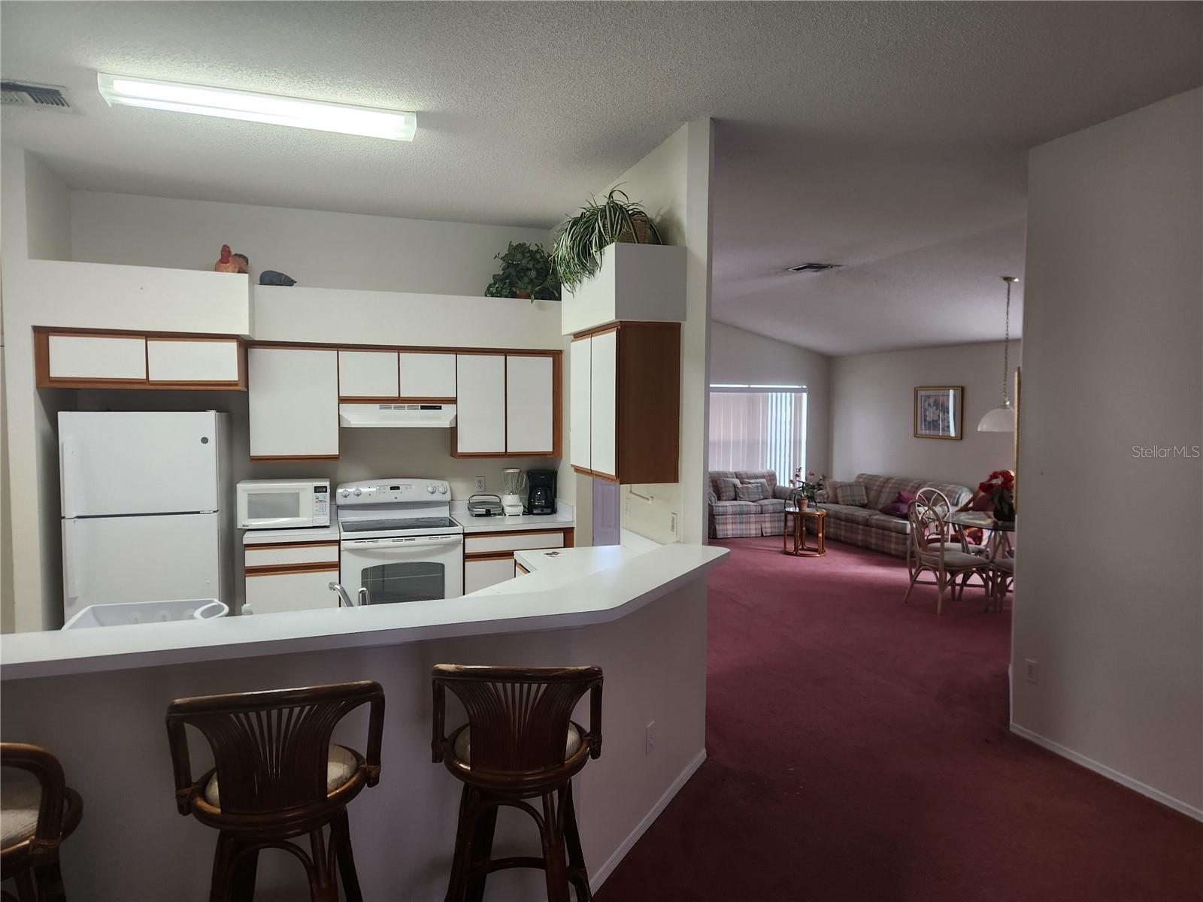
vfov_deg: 58.9
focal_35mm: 23
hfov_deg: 73.9
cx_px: 602
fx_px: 799
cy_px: 451
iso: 160
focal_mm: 5.4
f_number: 1.8
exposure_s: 1/60
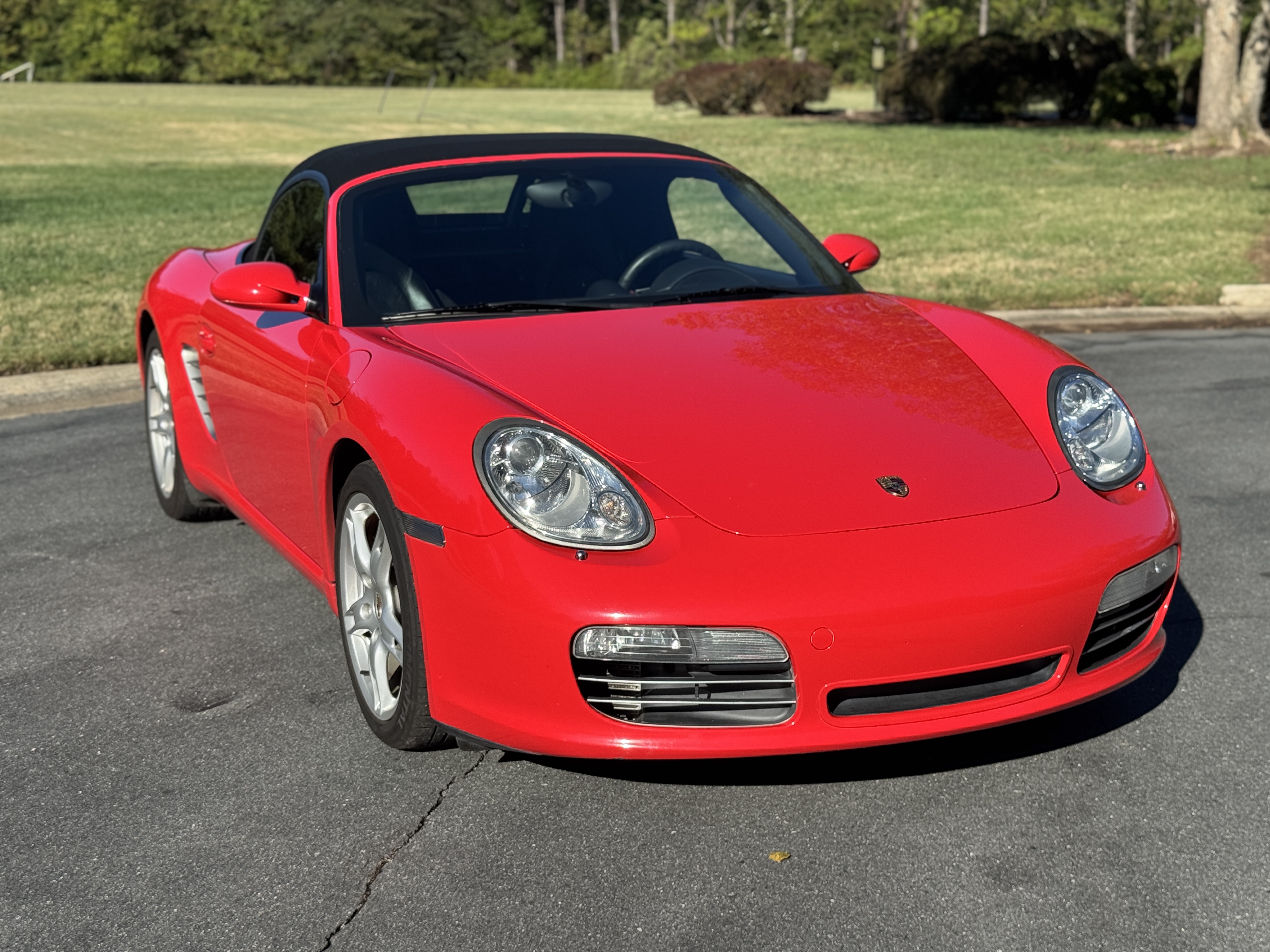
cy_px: 484
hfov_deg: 38.9
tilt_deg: -13.5
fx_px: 1798
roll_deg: -0.1
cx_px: 645
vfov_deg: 29.7
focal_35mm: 49
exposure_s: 1/3096
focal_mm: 6.76
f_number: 1.78
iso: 64
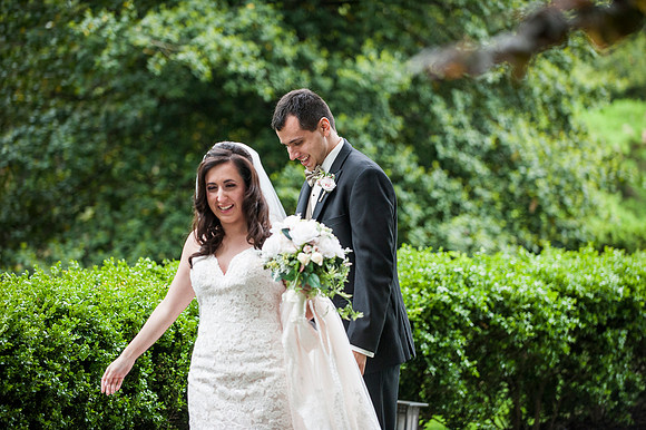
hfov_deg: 15.8
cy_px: 215
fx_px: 2331
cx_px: 323
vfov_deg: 10.5
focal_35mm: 130
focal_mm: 130
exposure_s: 1/2000
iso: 800
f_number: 2.8
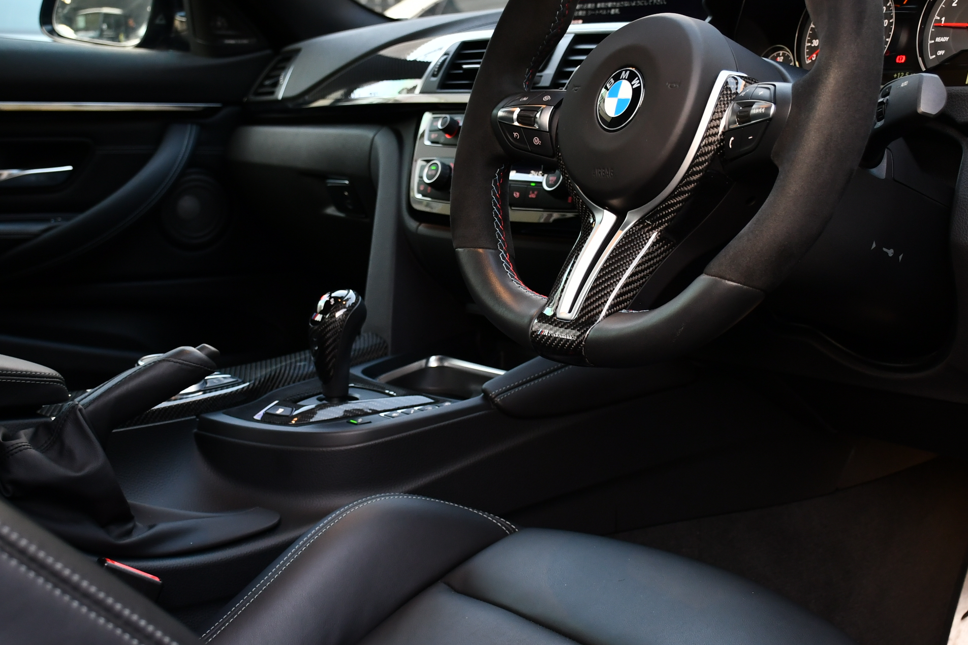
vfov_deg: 23.8
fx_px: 1533
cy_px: 279
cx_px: 458
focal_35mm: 57
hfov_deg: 35.0
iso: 500
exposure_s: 1/40
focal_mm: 26
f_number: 4.5
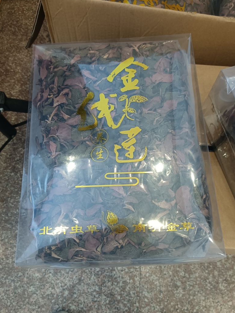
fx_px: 253
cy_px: 160
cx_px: 120
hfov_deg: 49.8
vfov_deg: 63.4
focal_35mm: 28
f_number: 1.9
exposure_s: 1/50
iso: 894
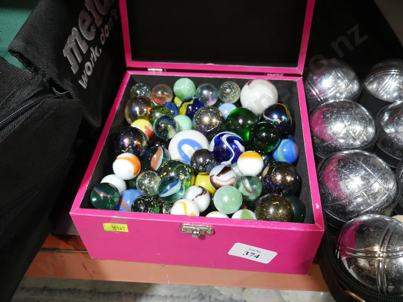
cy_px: 151
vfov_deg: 44.2
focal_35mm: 32
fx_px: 373
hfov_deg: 56.8
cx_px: 202
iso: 800
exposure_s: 1/60
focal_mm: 16
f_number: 4
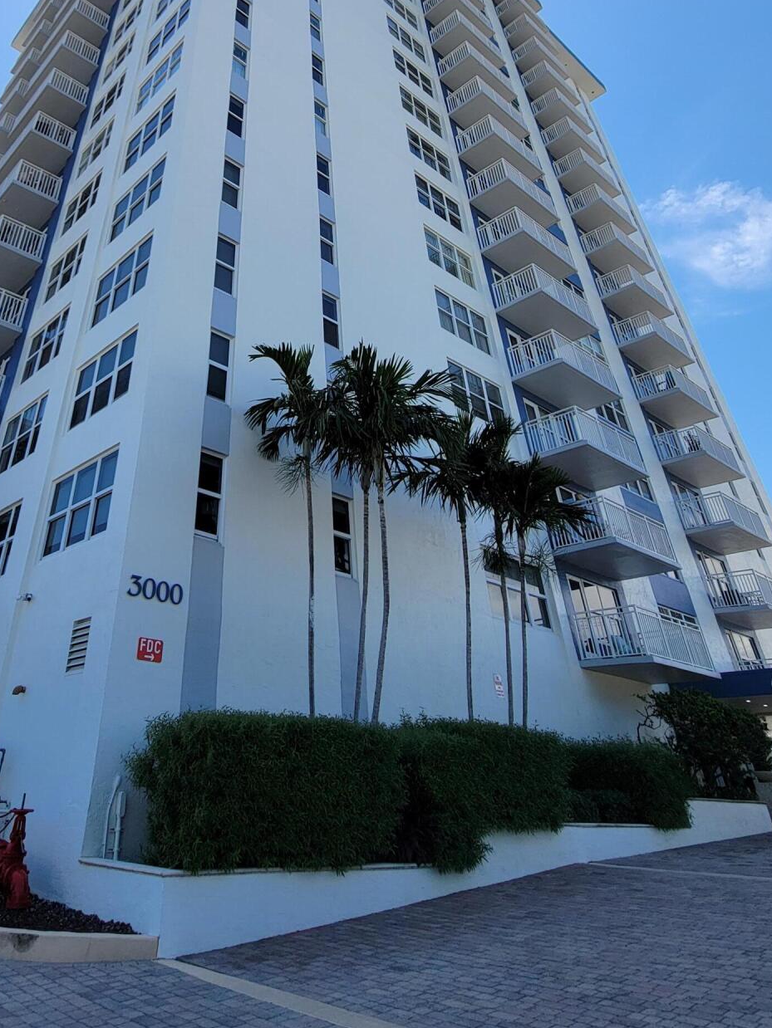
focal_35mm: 21
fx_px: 624
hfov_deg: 62.2
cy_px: 238
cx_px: 270
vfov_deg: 72.6
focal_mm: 2.2
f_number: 2.2
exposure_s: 1/1192
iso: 50
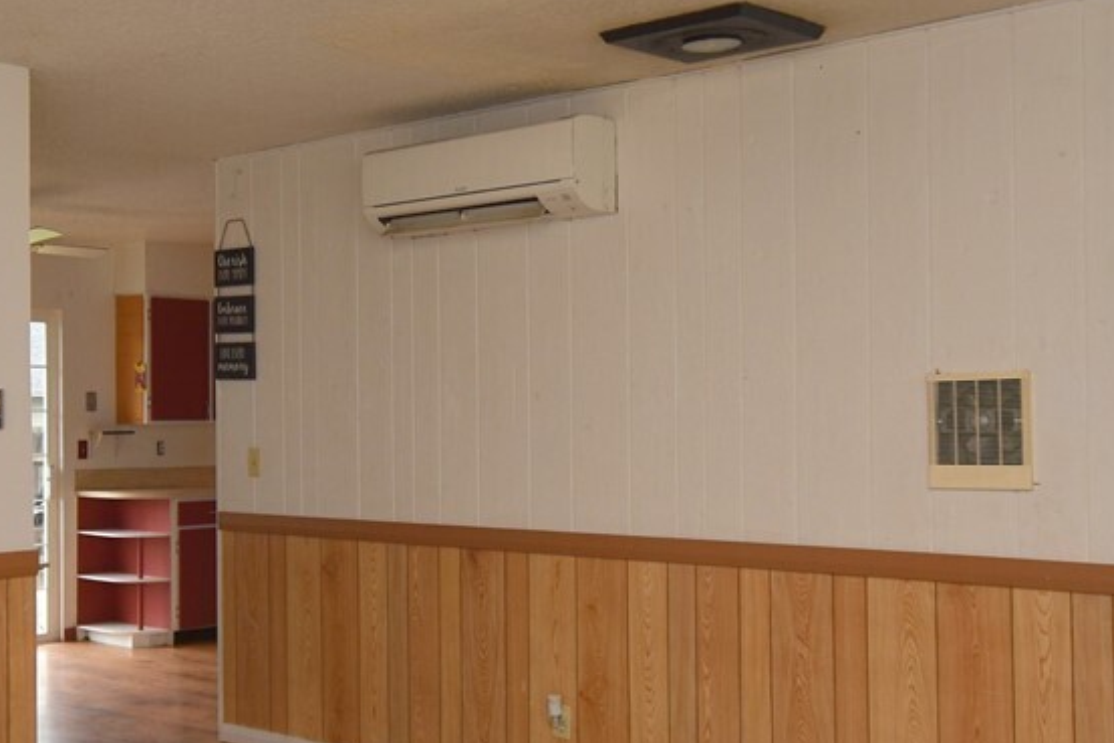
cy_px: 380
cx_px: 362
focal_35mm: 46
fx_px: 1424
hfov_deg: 42.1
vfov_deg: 29.3
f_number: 4.5
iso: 100
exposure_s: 1/60
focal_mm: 10
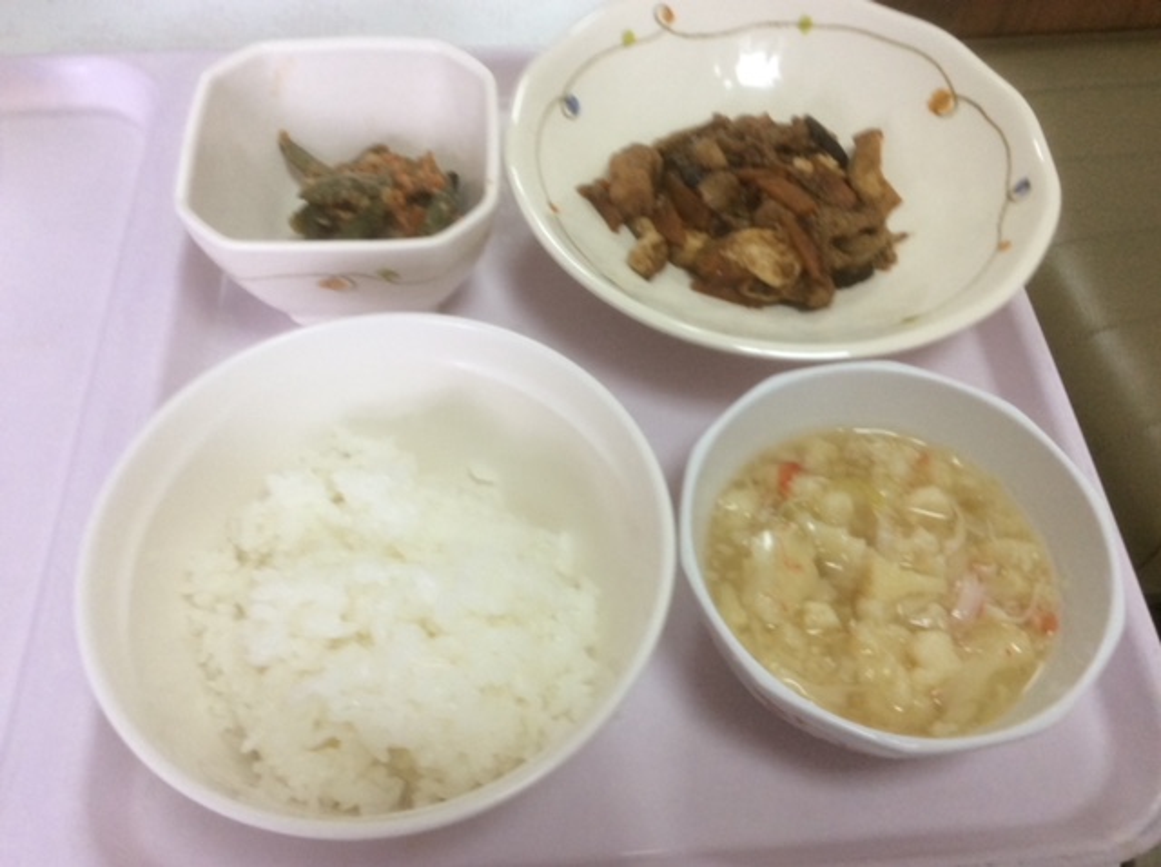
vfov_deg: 44.1
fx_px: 1072
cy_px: 434
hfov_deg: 56.9
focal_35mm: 32
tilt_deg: -54.5
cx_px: 580
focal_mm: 3.3
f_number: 2.4
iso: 64
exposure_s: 1/24
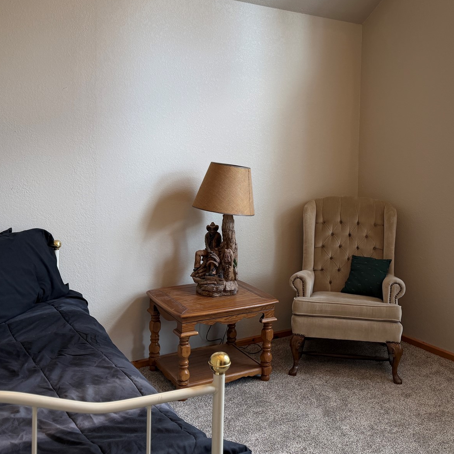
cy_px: 168
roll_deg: -2.0
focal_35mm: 37
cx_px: 274
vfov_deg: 44.5
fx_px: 549
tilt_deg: -3.3
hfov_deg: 44.7
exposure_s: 1/120
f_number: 1.78
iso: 100
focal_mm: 6.76
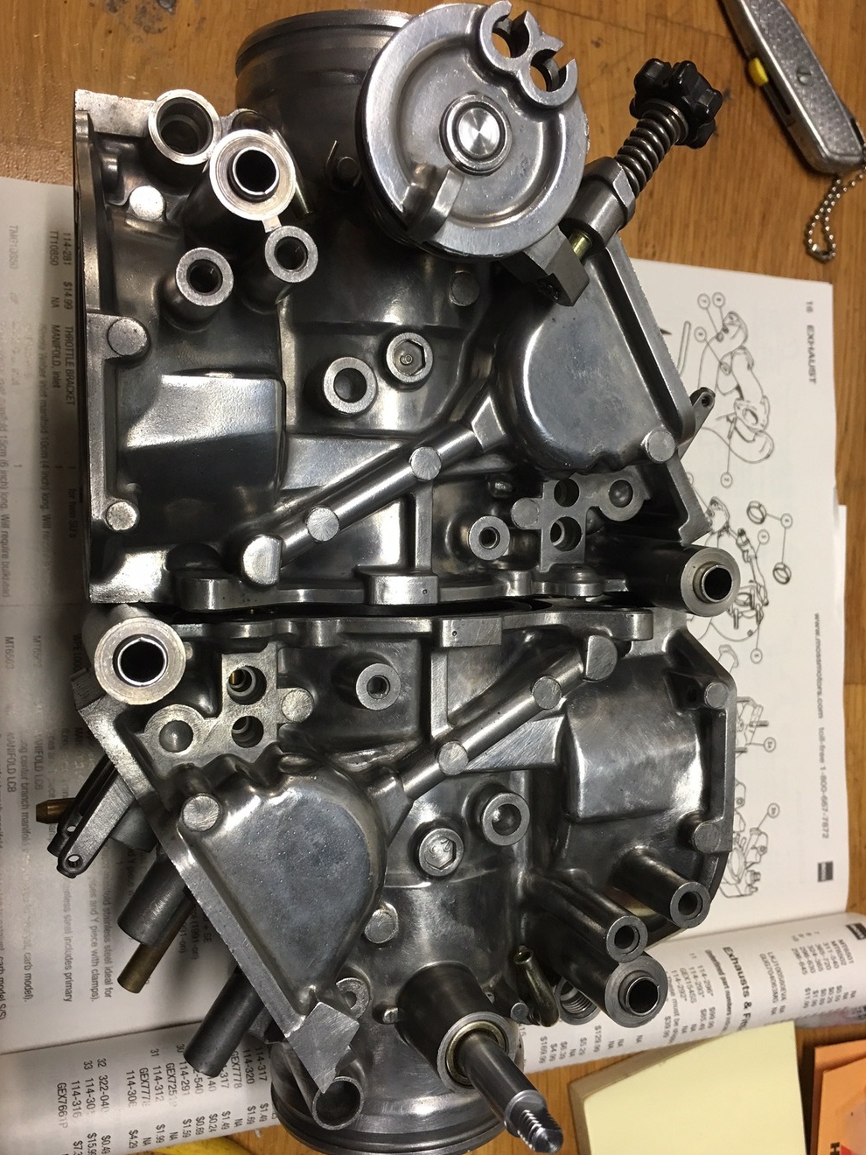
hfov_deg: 46.8
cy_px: 596
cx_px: 424
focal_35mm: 30
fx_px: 1001
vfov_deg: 60.0
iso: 40
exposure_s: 1/15
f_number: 2.2
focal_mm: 4.15
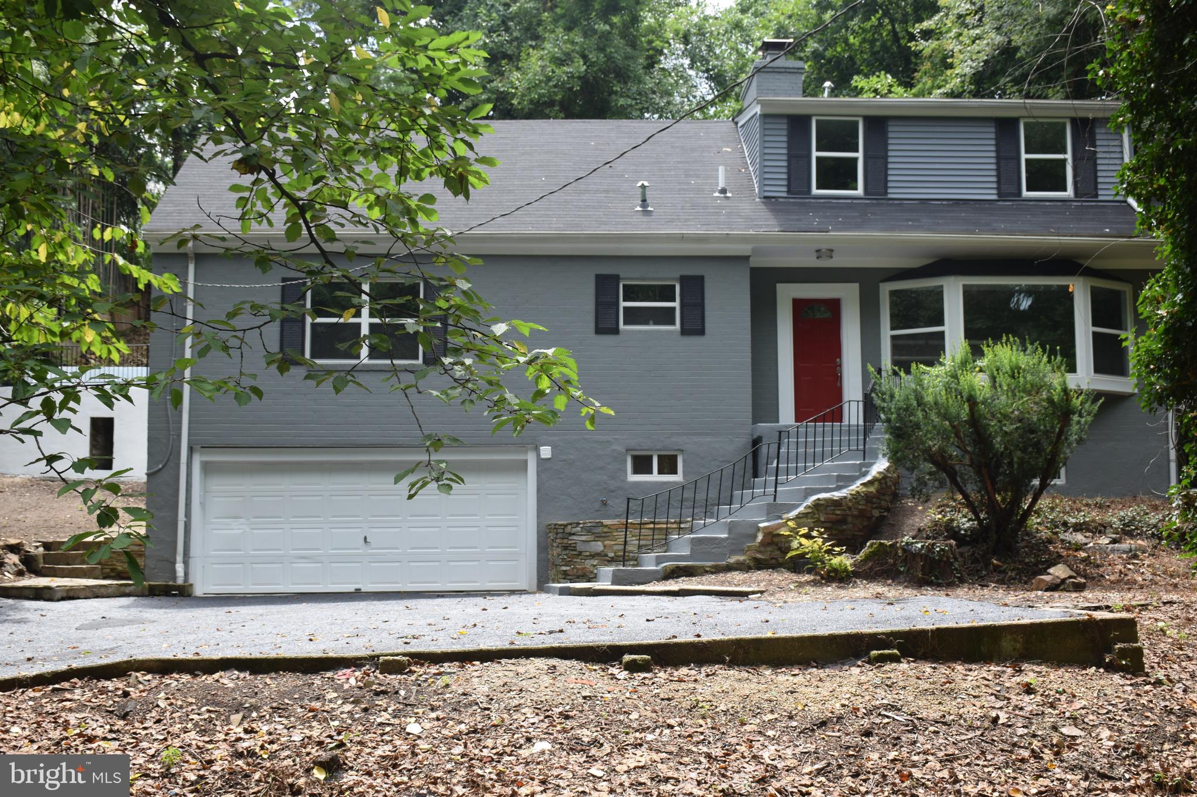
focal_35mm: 40
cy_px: 398
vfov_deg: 33.0
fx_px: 1346
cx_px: 598
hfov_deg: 47.9
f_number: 8
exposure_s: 1/250
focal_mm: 27
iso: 220
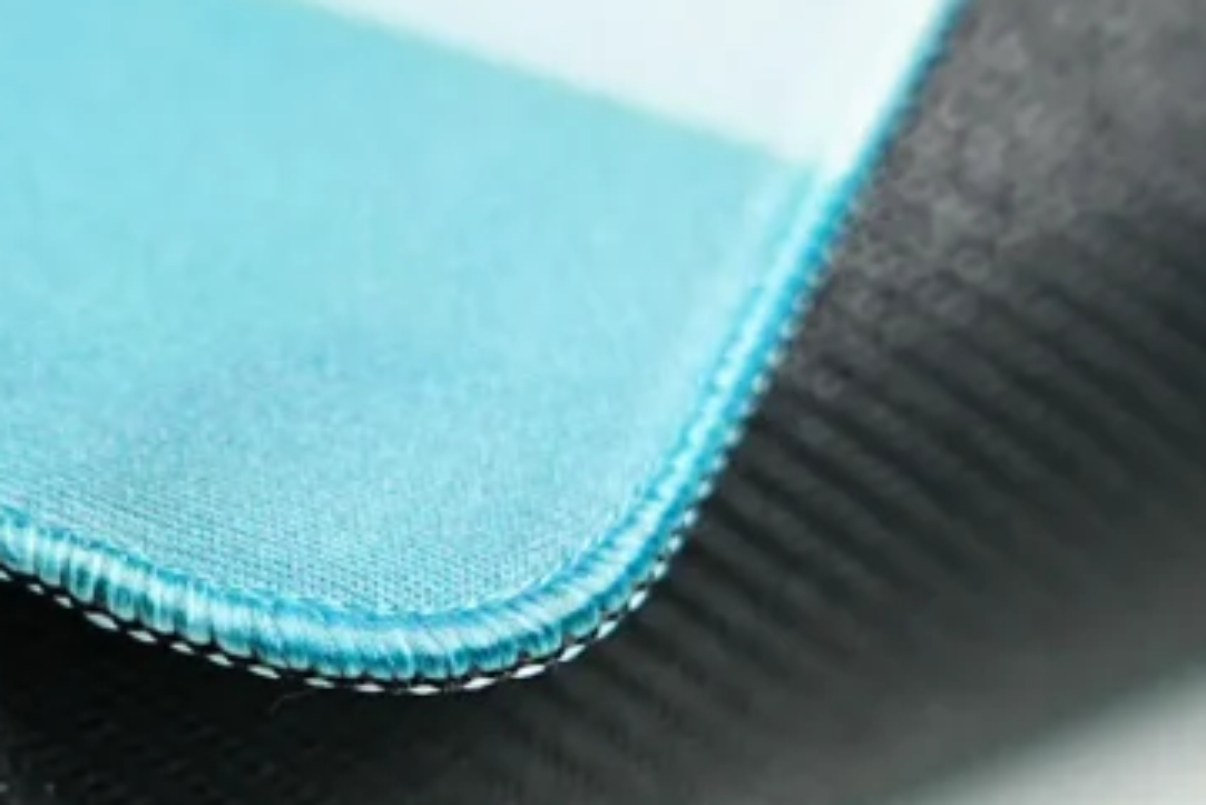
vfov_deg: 7.1
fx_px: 6501
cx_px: 284
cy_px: 653
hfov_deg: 10.6
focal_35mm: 194
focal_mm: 70
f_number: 4
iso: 1250
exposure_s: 1/30
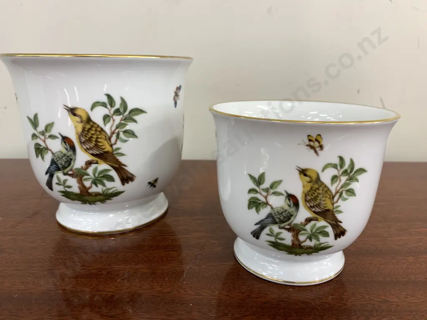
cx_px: 214
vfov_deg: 53.1
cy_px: 160
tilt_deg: -16.7
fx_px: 321
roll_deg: -1.0
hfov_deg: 67.3
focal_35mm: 26
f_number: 1.8
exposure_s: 1/50
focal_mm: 4.25
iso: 64
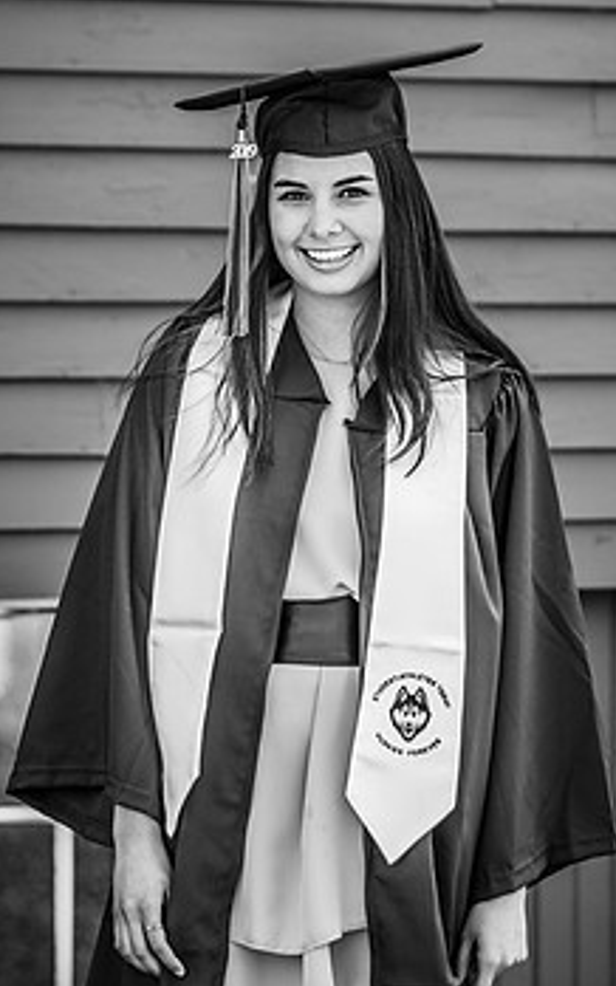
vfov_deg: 7.9
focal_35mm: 266
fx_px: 7148
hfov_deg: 4.9
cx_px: 342
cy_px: 455
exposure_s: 1/250
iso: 100
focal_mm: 135
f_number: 2.8
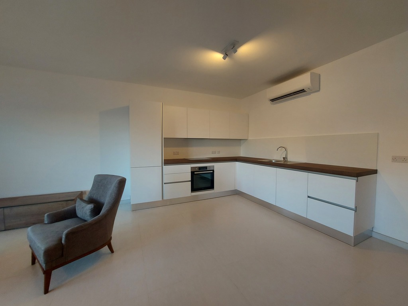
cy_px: 153
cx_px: 204
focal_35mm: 13
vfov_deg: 89.9
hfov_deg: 106.2
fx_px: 153
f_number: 2.2
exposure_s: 1/50
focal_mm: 1.74
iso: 80
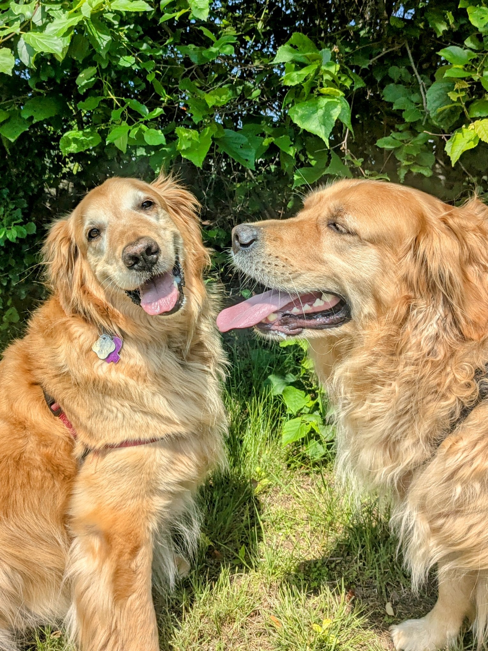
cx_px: 244
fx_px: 508
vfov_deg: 65.3
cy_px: 326
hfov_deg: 51.3
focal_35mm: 27
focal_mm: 4.38
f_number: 1.73
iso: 59
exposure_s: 1/3344
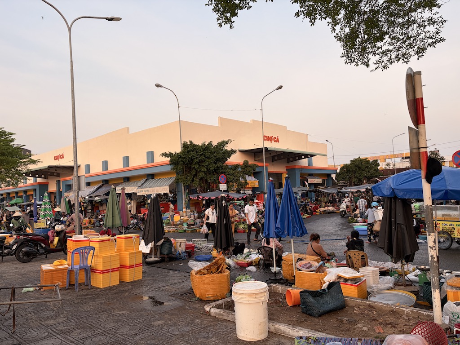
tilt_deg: +4.0
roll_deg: +2.1
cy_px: 172
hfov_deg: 67.3
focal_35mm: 26
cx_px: 230
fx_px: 346
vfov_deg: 53.1
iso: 40
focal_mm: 5.96
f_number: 1.6
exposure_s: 1/179
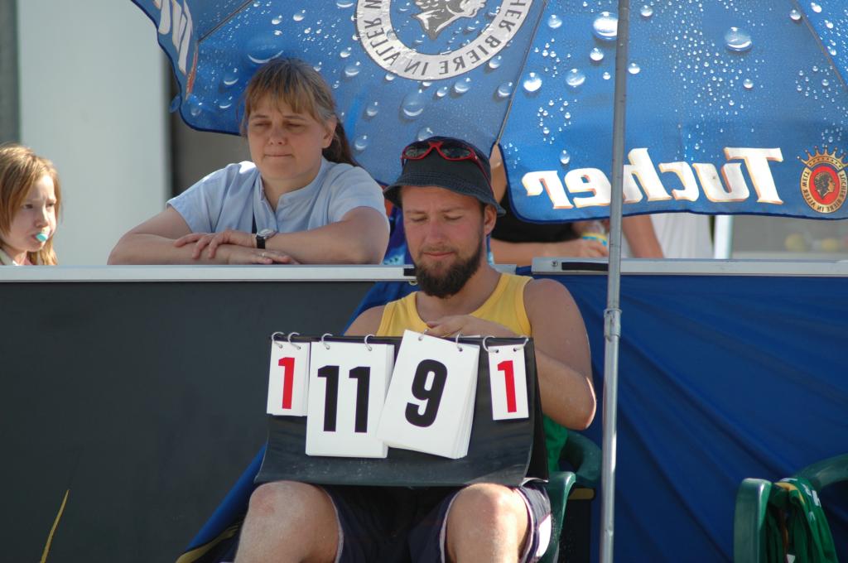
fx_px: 8469
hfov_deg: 5.7
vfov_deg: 3.8
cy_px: 282
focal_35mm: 360
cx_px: 424
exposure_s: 1/400
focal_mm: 240
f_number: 5.3
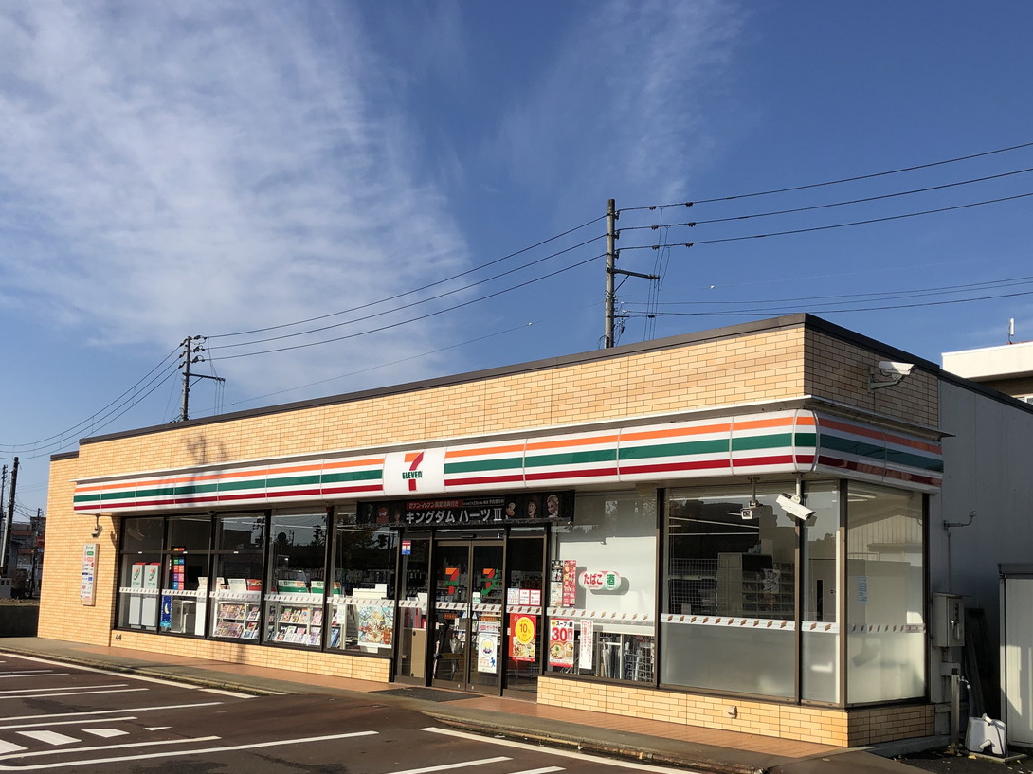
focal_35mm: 37
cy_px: 493
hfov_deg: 50.1
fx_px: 1104
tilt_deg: +3.8
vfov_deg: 38.4
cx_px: 542
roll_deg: -1.8
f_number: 1.8
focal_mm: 3.99
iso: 20
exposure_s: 1/2667
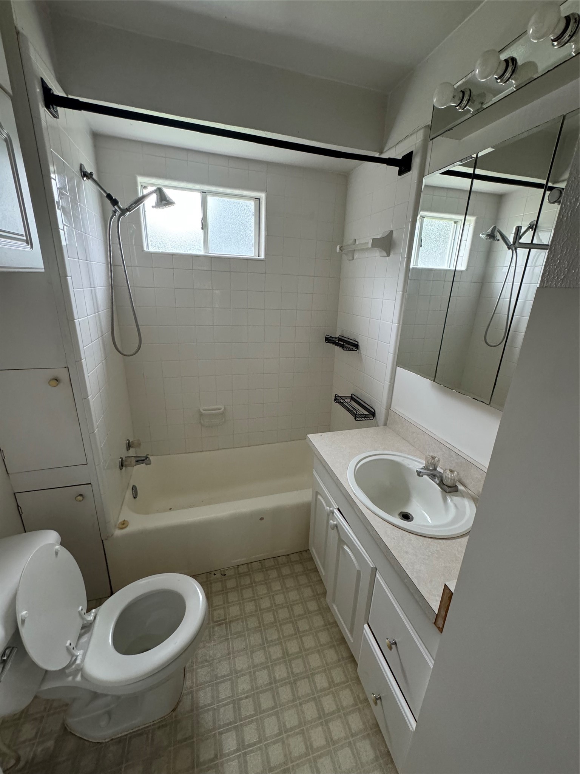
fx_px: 313
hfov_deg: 85.7
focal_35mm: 14
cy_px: 387
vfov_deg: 102.1
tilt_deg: -17.5
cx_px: 290
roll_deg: -2.5
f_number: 2.2
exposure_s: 1/99
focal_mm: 2.22
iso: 320
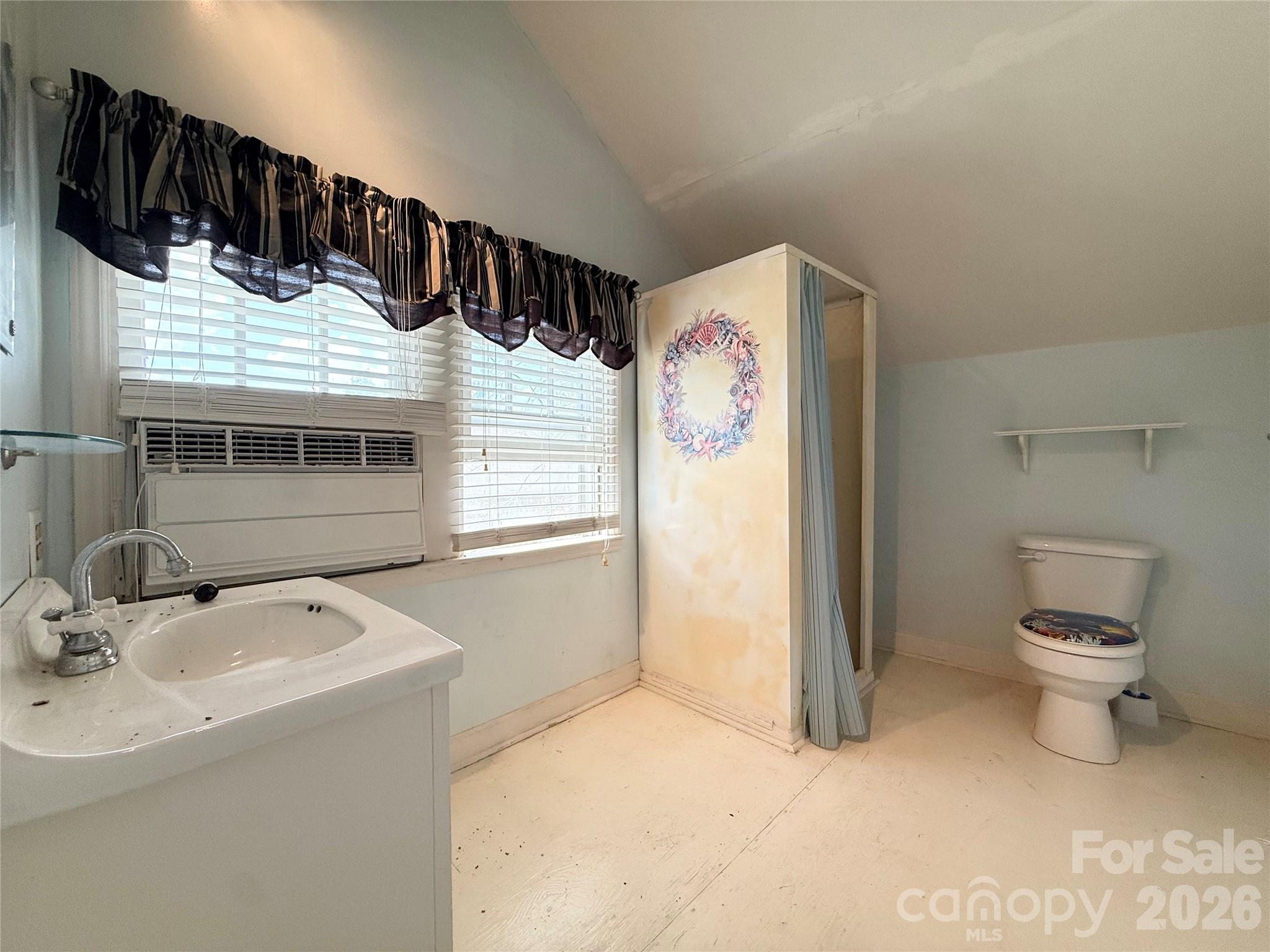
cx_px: 635
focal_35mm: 14
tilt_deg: -0.8
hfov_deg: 102.1
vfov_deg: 85.7
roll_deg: +0.5
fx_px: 514
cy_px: 476
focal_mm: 2.22
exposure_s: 1/123
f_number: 2.2
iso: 64
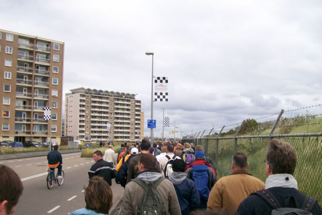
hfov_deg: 50.7
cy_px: 121
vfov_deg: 35.0
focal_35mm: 38
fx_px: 340
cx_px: 159
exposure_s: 1/334
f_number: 2.7
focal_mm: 6
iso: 80
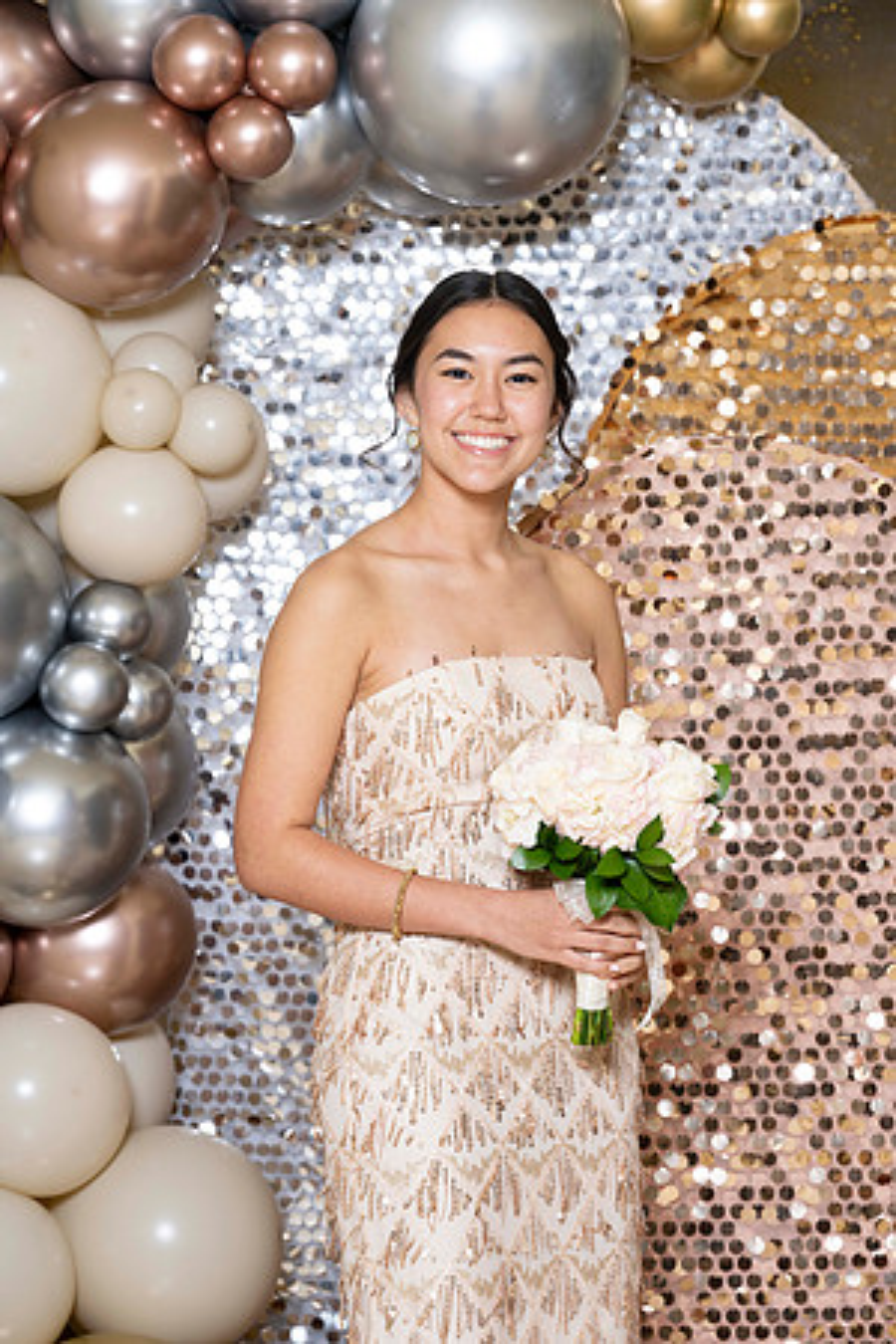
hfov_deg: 11.0
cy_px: 672
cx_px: 448
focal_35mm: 125
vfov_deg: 16.4
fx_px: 4666
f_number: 5.6
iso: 250
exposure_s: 1/200
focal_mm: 125
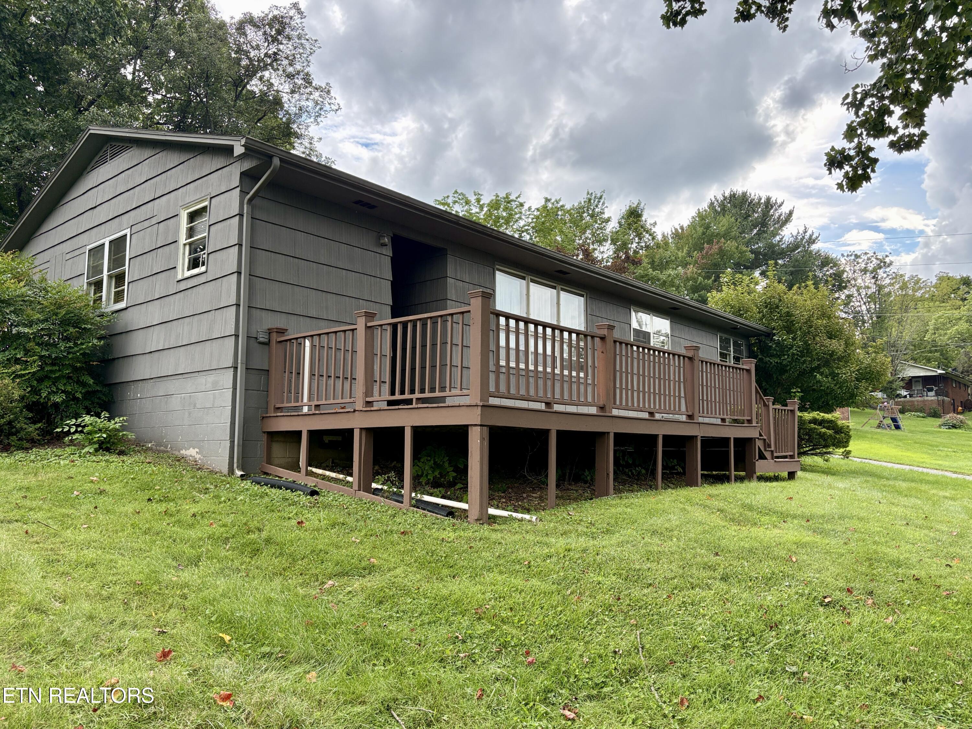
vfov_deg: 53.1
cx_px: 486
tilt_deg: +5.9
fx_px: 730
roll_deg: +0.9
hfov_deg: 67.3
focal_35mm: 26
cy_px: 364
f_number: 1.6
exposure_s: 1/673
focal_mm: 5.96
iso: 64
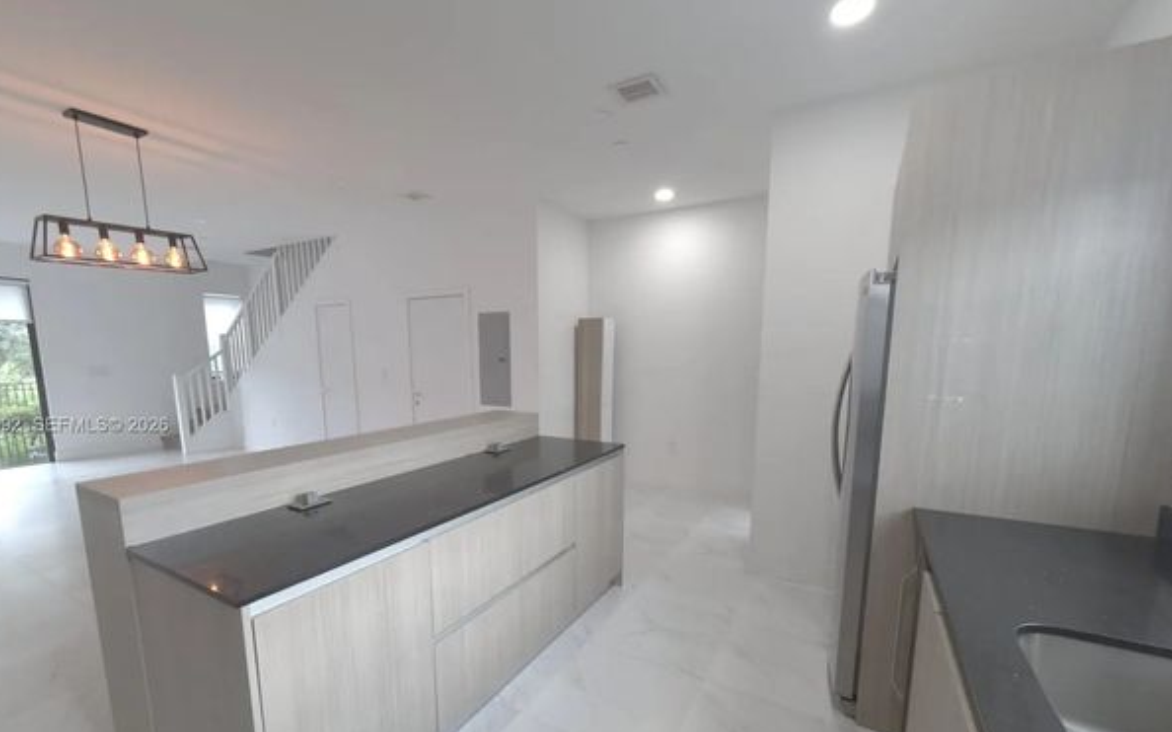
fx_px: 511
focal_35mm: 16
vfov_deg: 70.7
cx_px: 554
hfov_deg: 97.7
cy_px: 426
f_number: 2.2
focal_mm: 2.22
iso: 250
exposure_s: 1/60
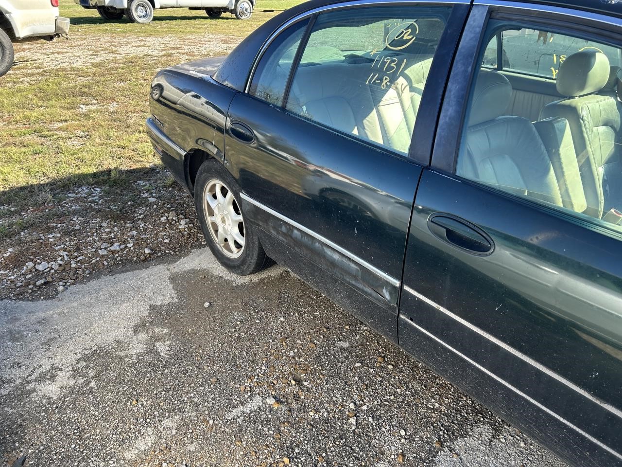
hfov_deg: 67.3
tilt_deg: -29.0
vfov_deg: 53.1
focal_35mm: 26
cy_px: 234
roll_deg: -1.4
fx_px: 467
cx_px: 311
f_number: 1.5
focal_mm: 5.7
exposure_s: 1/567
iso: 50
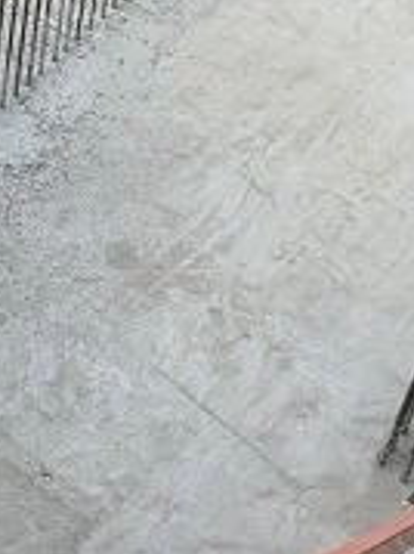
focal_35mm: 109
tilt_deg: -31.2
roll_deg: -3.4
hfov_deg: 13.0
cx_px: -145
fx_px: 1740
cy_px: -309
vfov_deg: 16.3
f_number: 1.8
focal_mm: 4.25
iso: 25
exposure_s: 1/1634
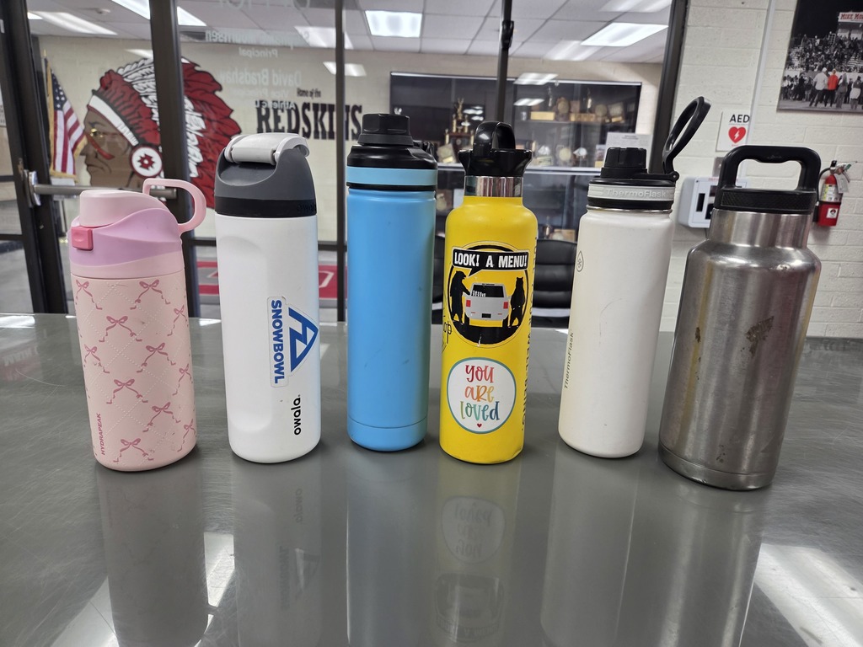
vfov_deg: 58.9
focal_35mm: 23
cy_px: 324
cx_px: 432
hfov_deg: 73.9
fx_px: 573
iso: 400
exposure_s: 1/120
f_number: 1.8
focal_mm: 5.4
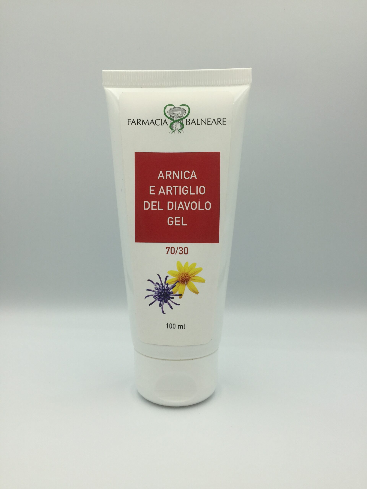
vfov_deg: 61.7
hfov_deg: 48.2
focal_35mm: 29
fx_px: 410
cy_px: 244
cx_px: 184
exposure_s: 1/682
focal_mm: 4.15
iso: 32
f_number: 2.2
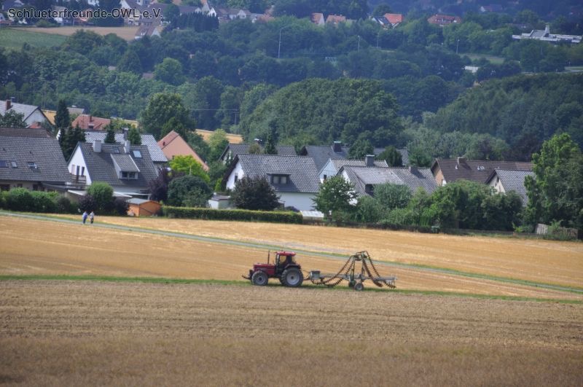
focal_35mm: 255
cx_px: 292
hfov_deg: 8.1
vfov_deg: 5.4
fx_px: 4124
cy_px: 194
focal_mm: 170
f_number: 6.3
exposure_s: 1/640
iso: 200
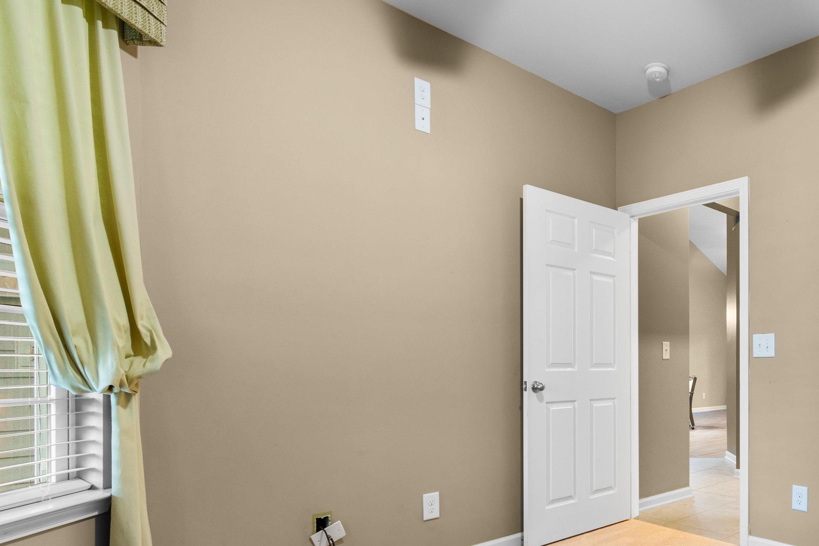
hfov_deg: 68.4
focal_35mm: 24
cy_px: 365
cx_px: 625
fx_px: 546
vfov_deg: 52.1
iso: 100
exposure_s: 5
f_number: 4.5
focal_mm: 10
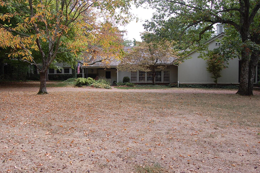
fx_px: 202
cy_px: 85
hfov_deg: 65.5
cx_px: 131
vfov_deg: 46.4
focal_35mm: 28
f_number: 7.1
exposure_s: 1/200
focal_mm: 18
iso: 200
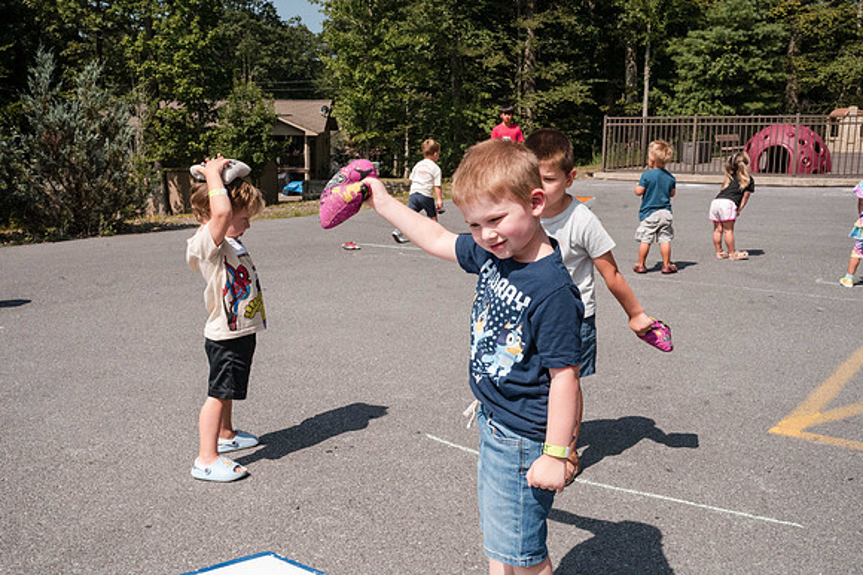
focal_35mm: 38
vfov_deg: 34.8
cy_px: 279
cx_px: 425
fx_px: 919
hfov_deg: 50.3
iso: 6400
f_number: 16
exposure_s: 1/5000
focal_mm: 35
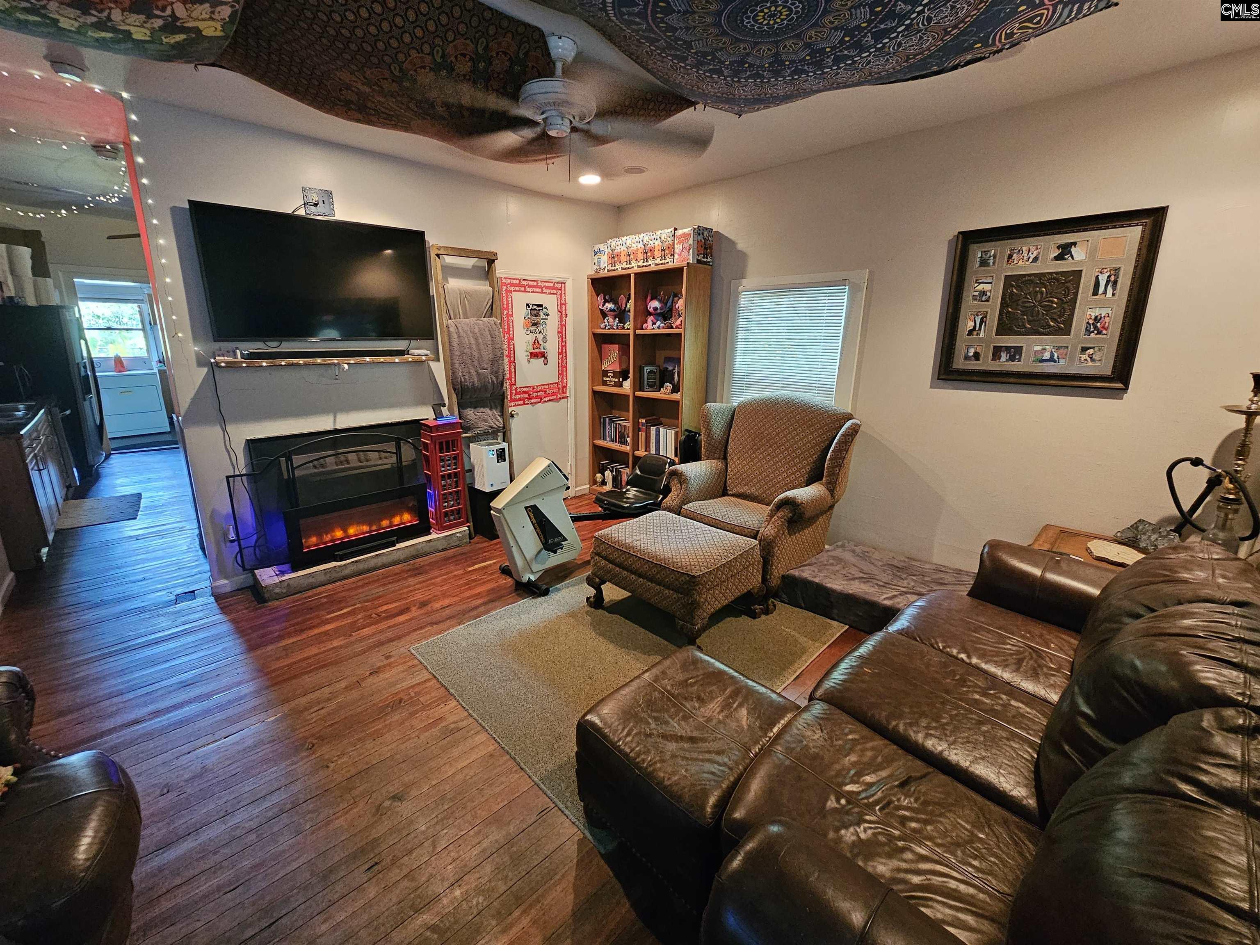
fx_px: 473
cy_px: 472
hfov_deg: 106.2
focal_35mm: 13
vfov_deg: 89.9
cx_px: 630
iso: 640
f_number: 2.2
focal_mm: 2.2
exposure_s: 1/24
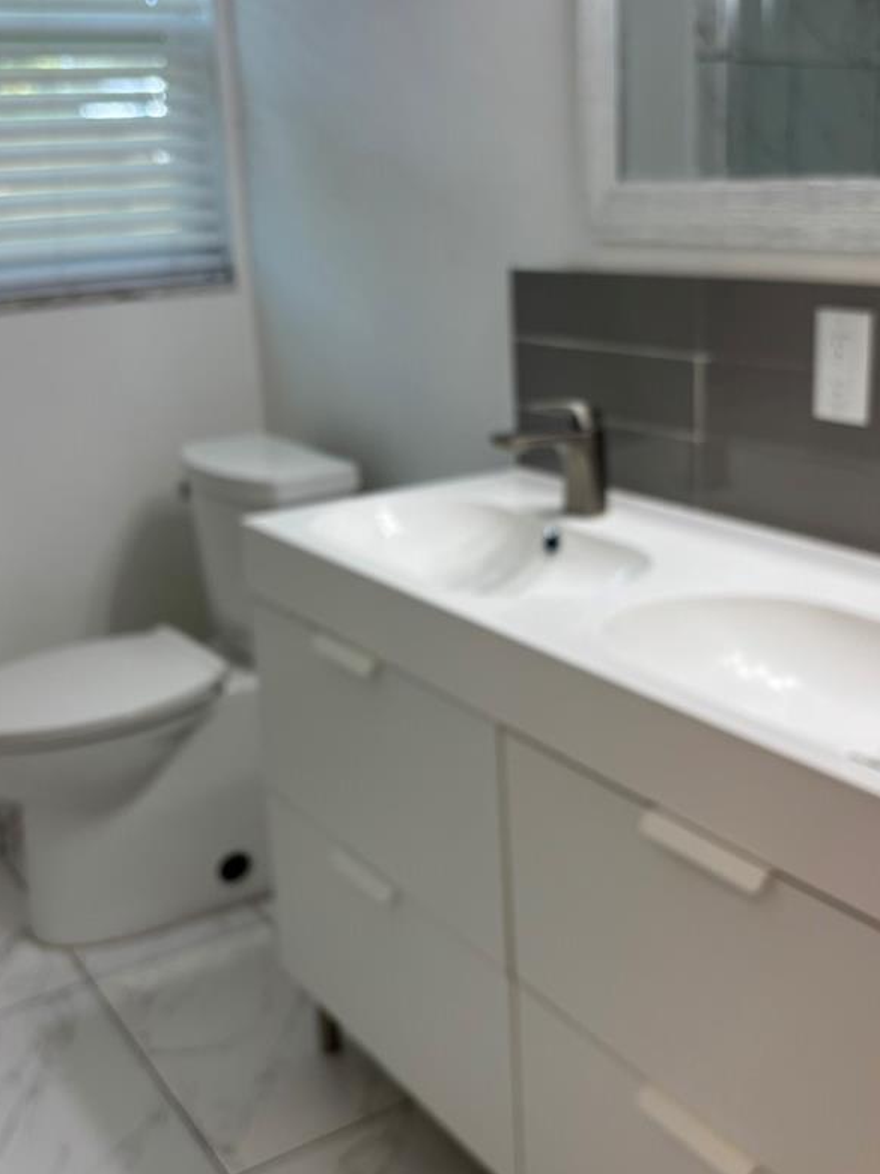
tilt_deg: -16.8
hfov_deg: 36.0
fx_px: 1356
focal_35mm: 40
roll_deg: +0.7
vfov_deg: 46.8
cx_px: 450
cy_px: 539
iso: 64
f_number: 1.6
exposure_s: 1/120
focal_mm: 5.96
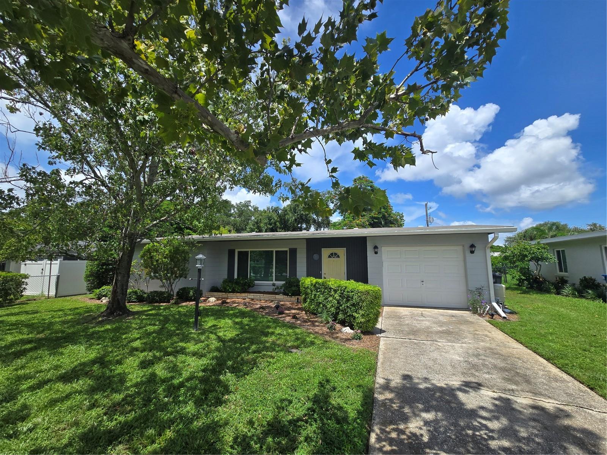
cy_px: 228
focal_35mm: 13
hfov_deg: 106.2
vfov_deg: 89.9
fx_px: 228
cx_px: 304
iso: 50
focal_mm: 2.2
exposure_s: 1/2240
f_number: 2.2
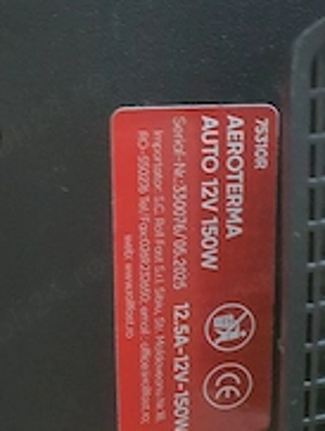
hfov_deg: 25.3
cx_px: 261
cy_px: 156
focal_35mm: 57
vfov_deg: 33.5
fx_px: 712
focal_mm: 4.3
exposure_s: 1/33
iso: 640
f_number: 2.4
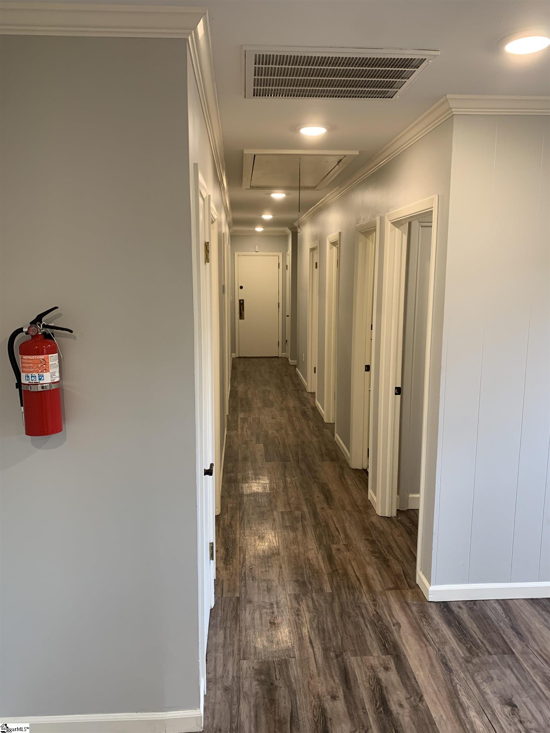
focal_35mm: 26
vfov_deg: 67.3
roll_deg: +0.4
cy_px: 366
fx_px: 551
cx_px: 275
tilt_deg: -7.6
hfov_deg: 53.1
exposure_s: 1/60
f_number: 1.8
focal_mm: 4.25
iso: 100
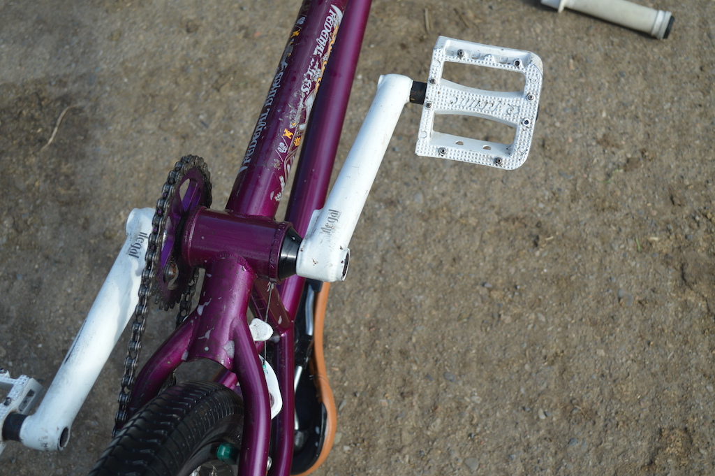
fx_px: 1042
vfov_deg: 25.7
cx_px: 358
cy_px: 238
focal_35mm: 52
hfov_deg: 37.9
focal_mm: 35
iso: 140
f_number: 5.6
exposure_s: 1/125
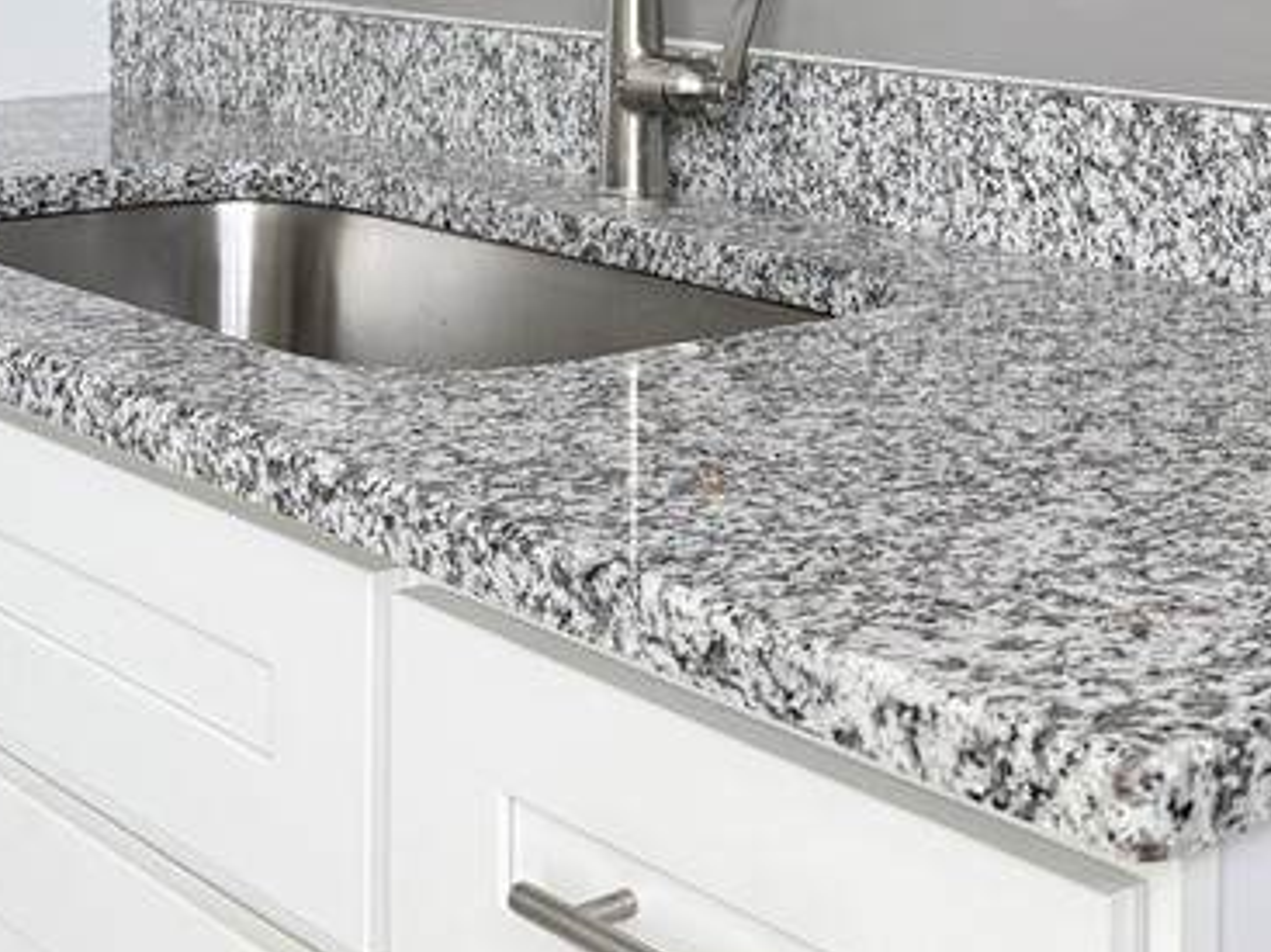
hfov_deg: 28.8
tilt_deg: -1.6
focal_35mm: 67
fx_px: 2459
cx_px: 447
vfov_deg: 20.8
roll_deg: -0.2
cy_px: -118
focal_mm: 6.76
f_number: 1.78
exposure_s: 1/121
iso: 125
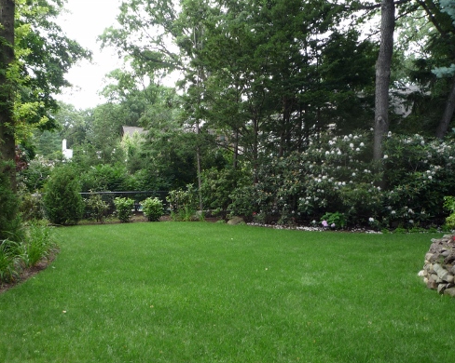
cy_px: 210
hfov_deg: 55.0
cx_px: 171
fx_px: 431
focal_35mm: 32
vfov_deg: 45.6
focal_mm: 4.4
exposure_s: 1/60
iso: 100
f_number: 2.8
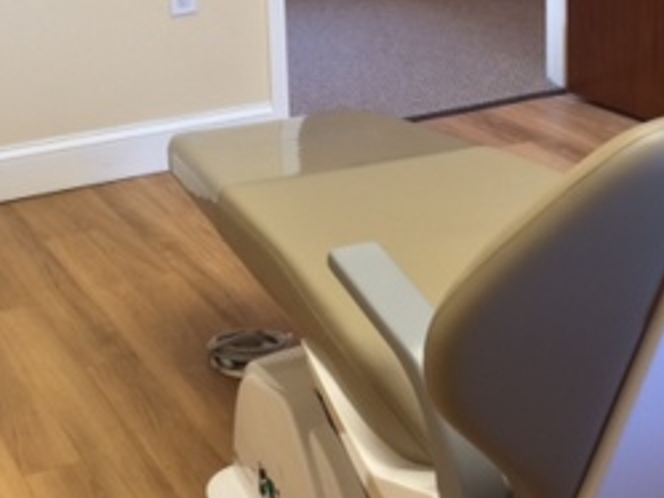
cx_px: 181
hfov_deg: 25.1
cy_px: -35
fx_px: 1478
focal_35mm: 77
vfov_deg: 18.5
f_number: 2.2
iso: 64
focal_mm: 4.12
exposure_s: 1/30
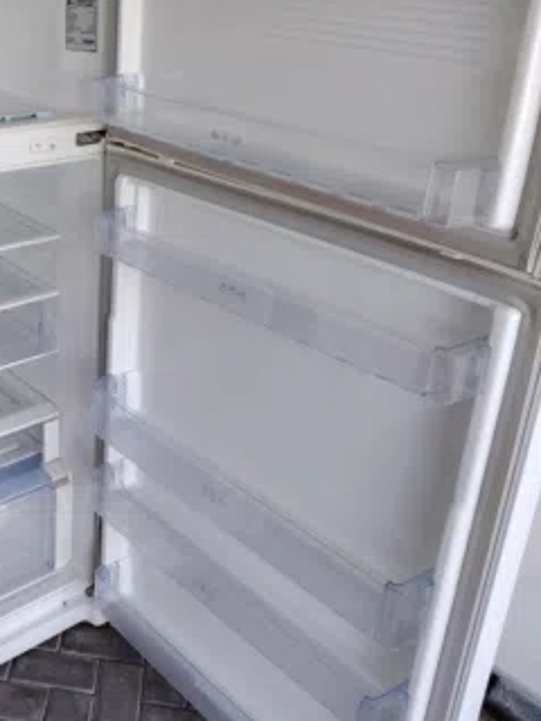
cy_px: 292
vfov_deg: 46.6
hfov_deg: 34.6
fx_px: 834
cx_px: 92
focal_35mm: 40
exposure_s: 1/100
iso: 179
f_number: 1.75
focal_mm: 5.25
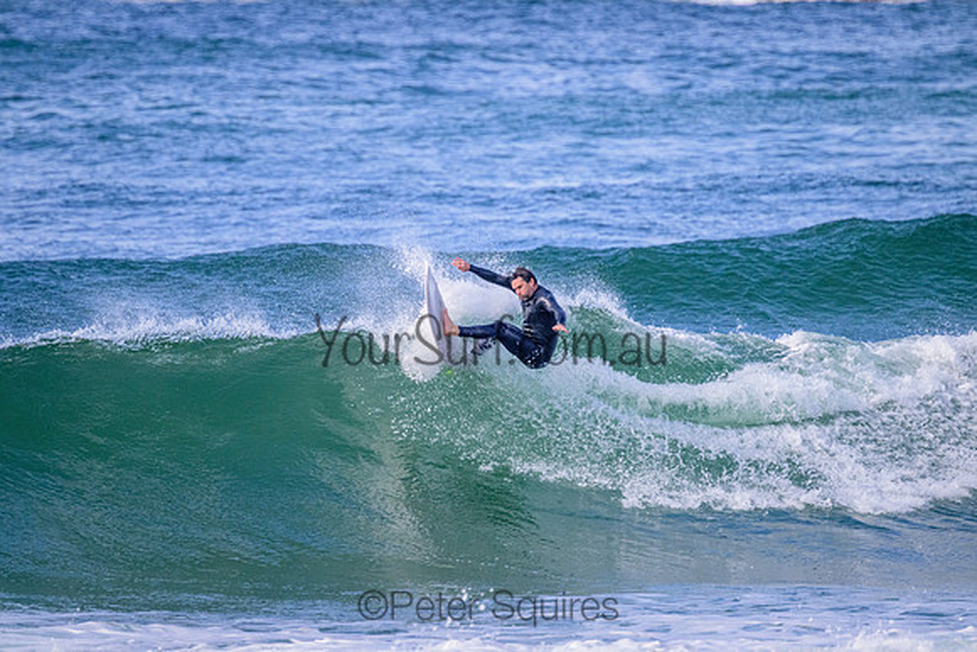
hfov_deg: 2.6
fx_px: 21715
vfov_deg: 1.7
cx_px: 488
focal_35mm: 800
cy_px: 326
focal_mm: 800
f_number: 11
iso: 3200
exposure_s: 1/2000
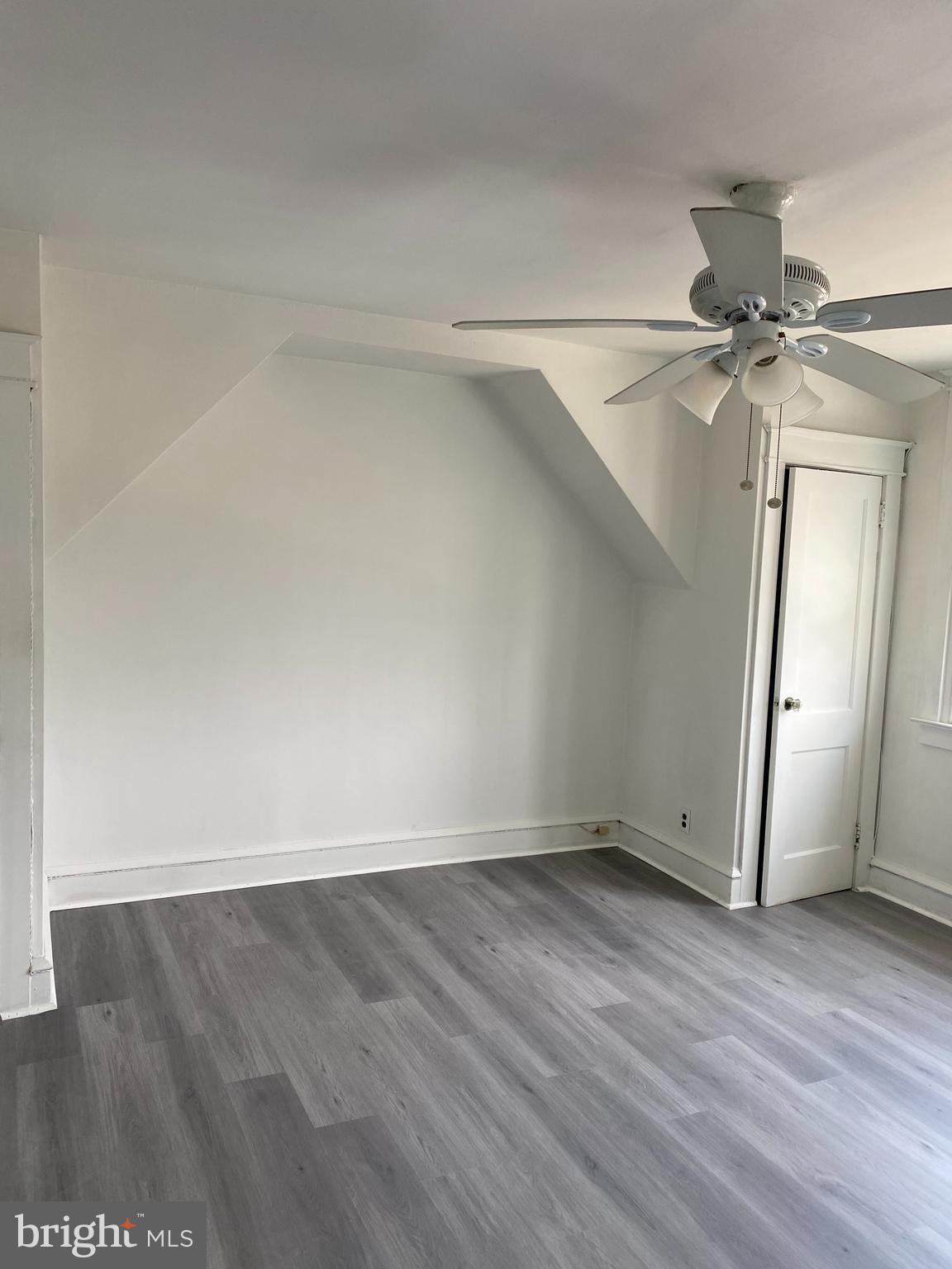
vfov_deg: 67.3
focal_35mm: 26
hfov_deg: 53.1
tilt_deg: -5.8
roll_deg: -2.2
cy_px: 634
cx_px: 476
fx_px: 953
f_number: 1.8
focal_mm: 4.25
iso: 80
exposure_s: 1/121
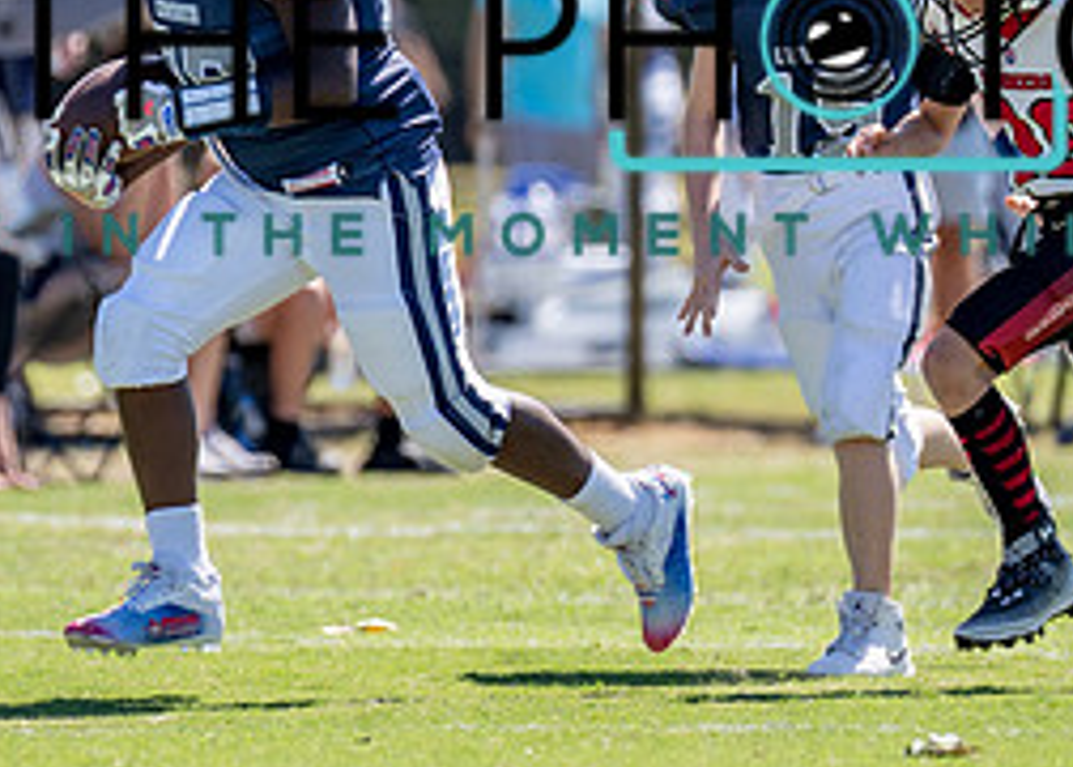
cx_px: 40
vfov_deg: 1.7
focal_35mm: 857
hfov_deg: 2.4
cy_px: 79
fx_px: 26116
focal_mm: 200
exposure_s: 1/1600
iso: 100
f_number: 2.8
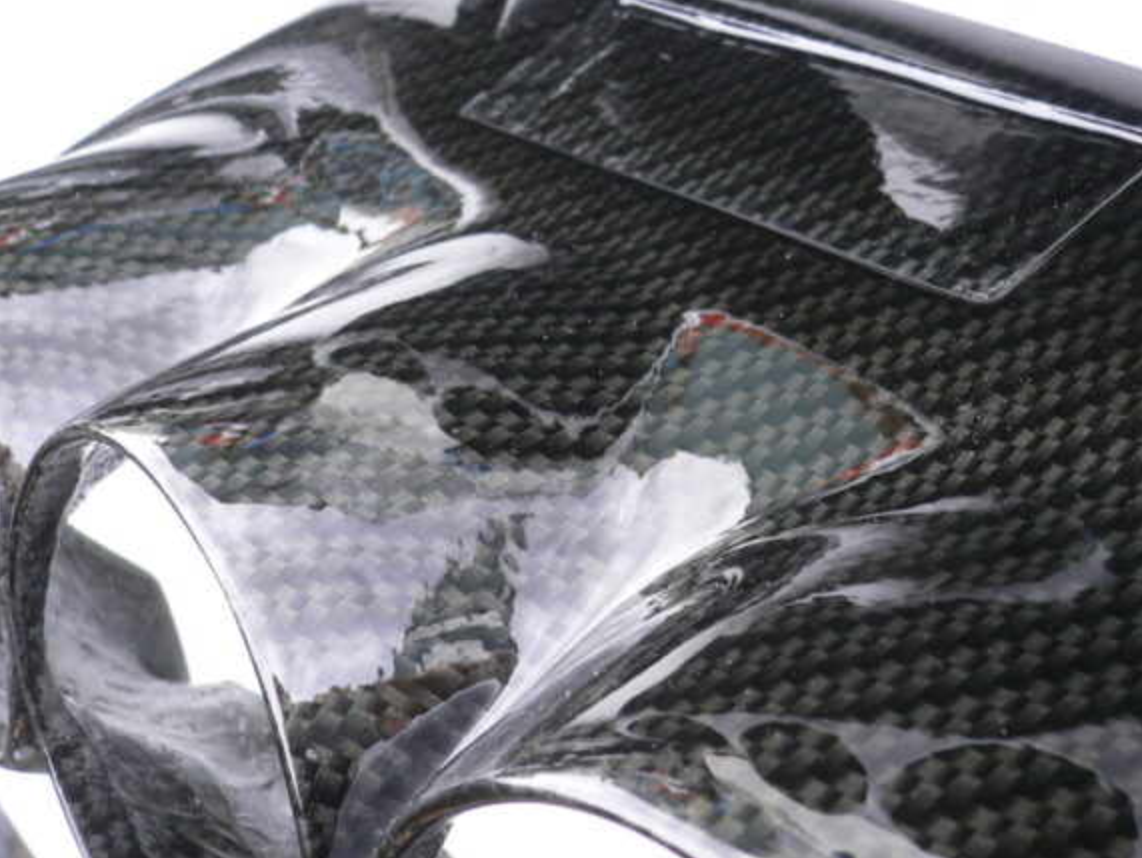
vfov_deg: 29.7
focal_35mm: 49
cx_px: 636
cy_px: 488
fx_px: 1618
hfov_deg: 38.8
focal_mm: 5.8
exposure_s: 1/40
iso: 100
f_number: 2.8
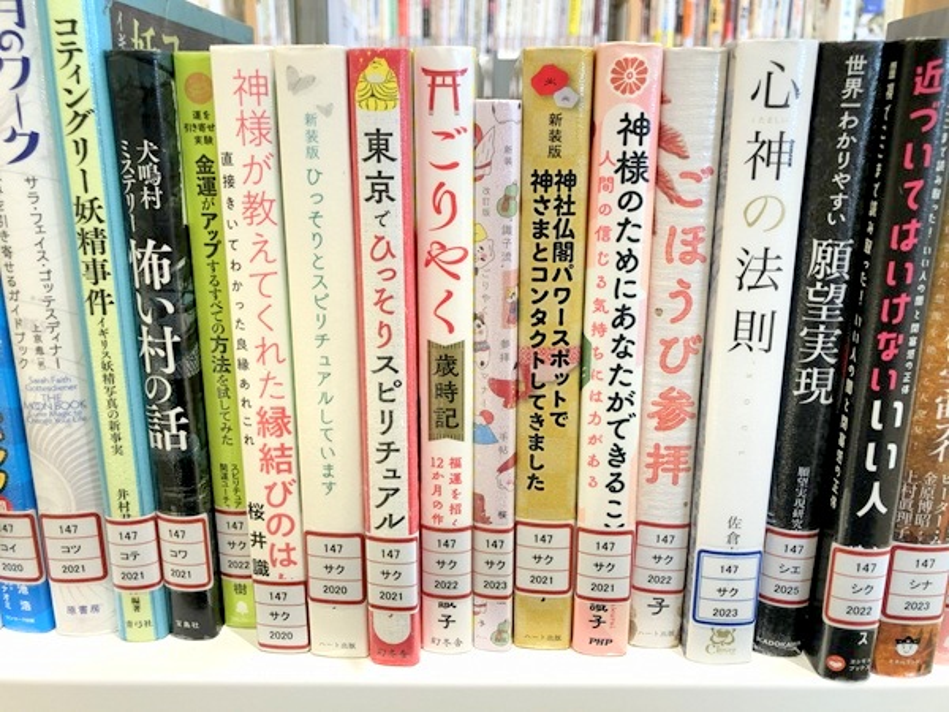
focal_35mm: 28
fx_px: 768
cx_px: 474
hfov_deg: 63.4
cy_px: 356
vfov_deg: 49.7
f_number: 1.8
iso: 32
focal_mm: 3.99
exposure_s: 1/24
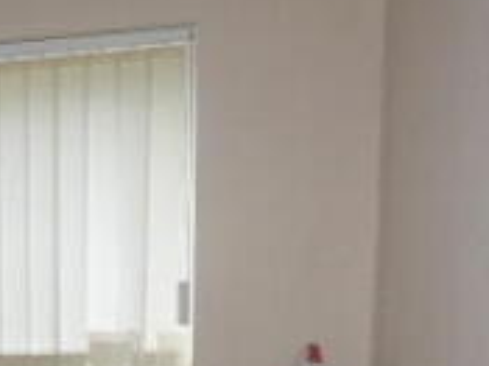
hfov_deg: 21.7
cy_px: 454
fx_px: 1129
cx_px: -169
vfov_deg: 17.4
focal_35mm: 80
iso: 100
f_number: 3.3
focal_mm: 4.3
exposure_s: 1/80
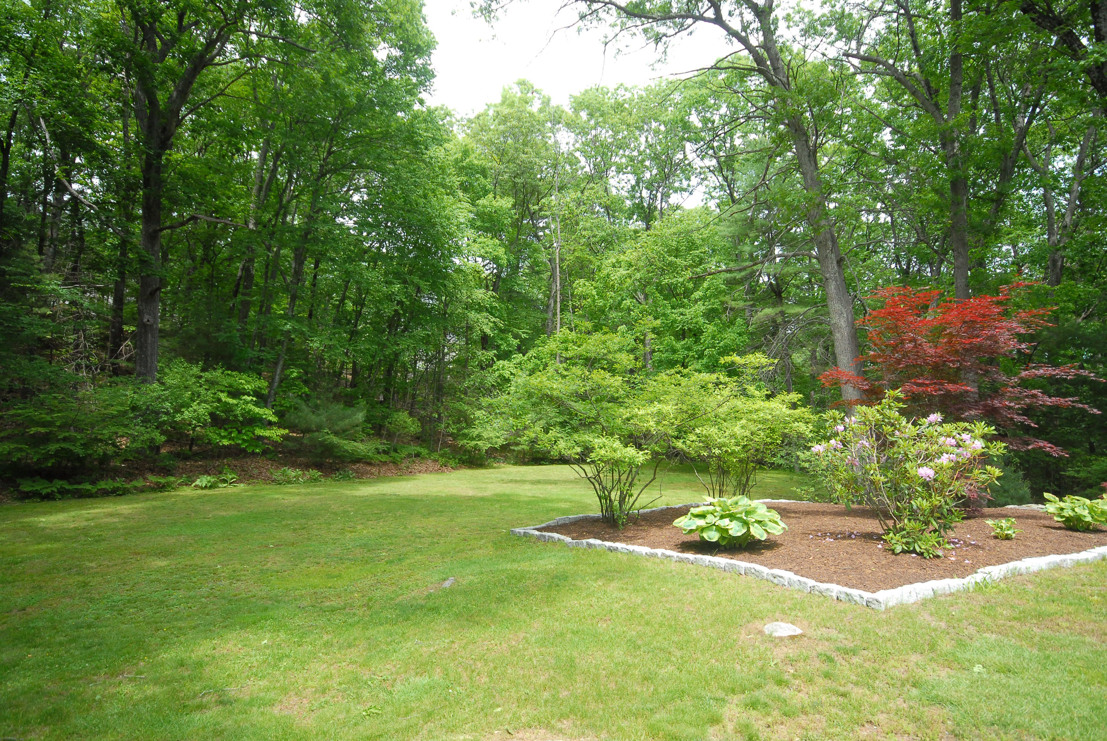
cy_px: 370
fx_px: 600
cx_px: 554
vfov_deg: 63.4
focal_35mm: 20
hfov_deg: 85.4
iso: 400
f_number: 7.1
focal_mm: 13
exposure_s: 1/125
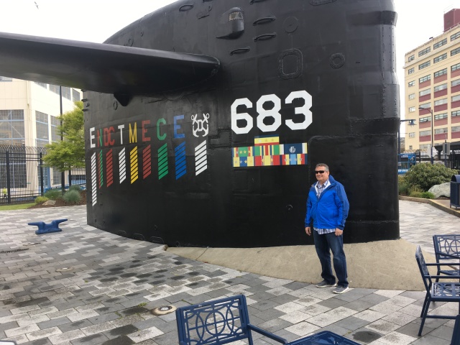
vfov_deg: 48.2
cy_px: 172
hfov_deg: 61.7
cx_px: 230
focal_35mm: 29
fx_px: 385
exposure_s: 1/143
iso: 25
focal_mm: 4.15
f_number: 2.2
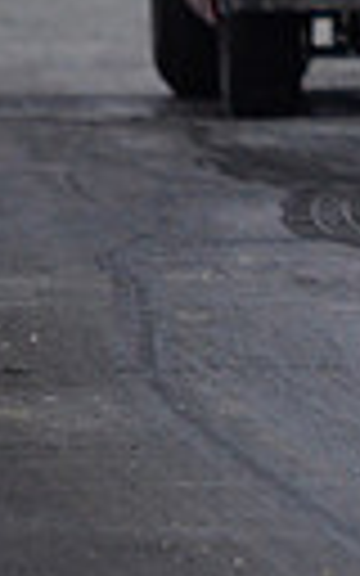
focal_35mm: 1241
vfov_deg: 1.7
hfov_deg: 1.1
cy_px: -234
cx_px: 1292
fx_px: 19481
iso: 1000
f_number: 5.6
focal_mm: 180
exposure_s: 1/1600
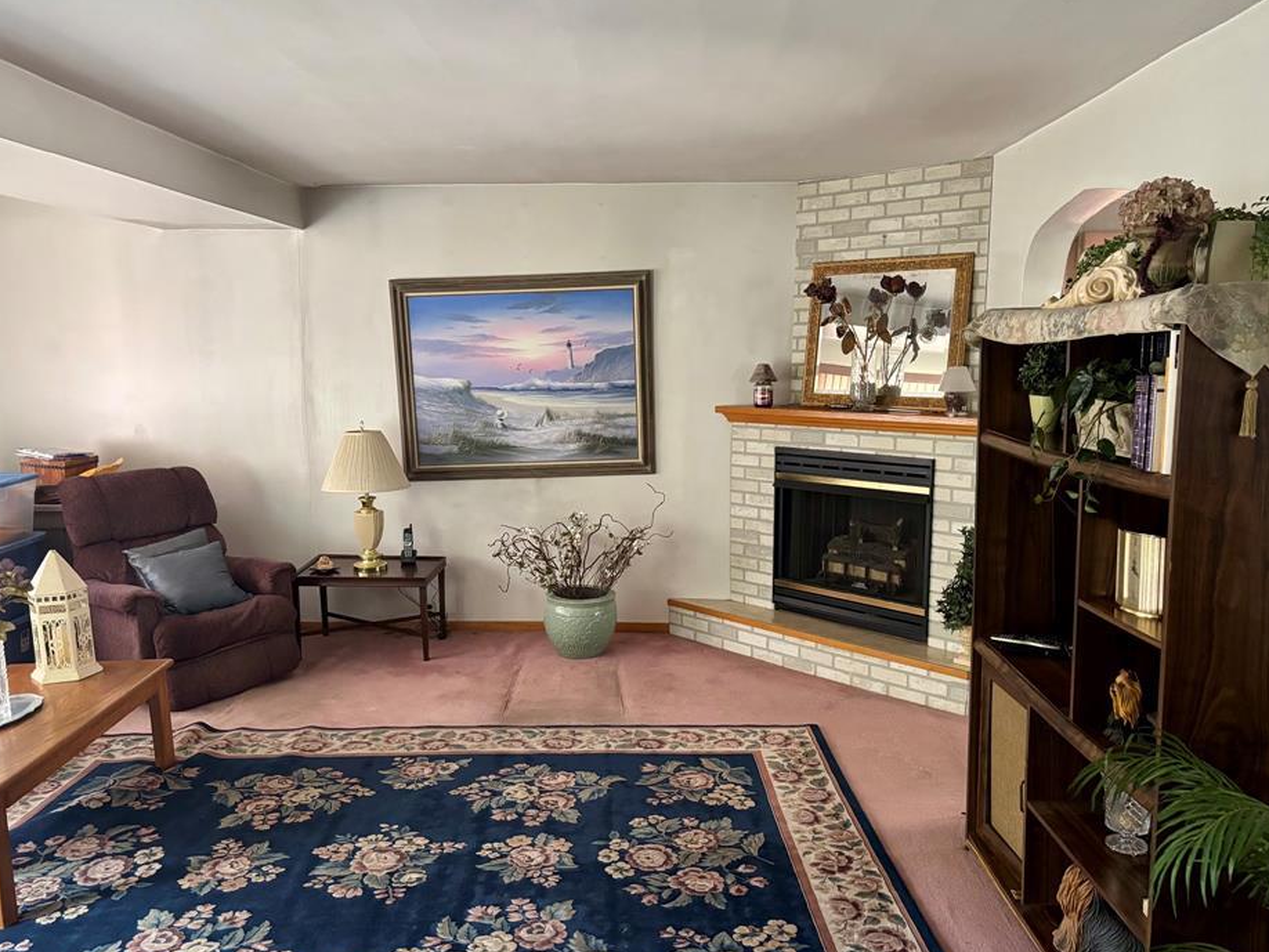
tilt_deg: -8.6
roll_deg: -0.1
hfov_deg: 61.6
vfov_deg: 48.2
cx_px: 619
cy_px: 502
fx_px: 1063
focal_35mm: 29
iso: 500
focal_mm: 5.96
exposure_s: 1/50
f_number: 1.6
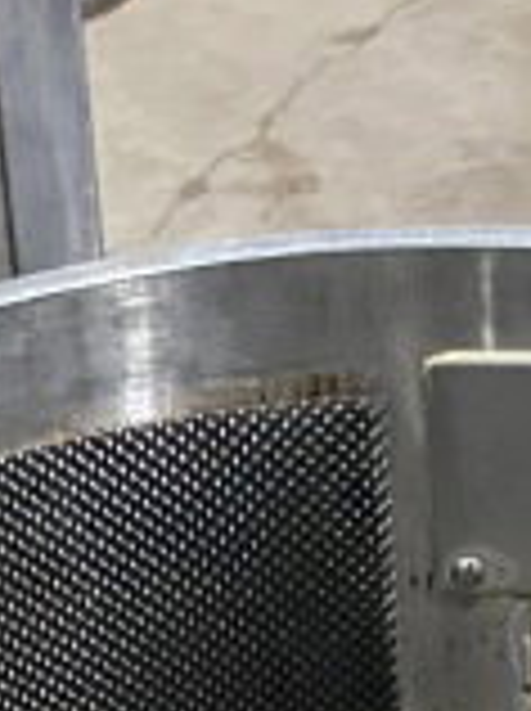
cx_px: 328
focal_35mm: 134
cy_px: 1627
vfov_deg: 12.2
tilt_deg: -43.4
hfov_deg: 11.0
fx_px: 2748
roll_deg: -2.3
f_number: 1.8
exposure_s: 1/60
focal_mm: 4.25
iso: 500
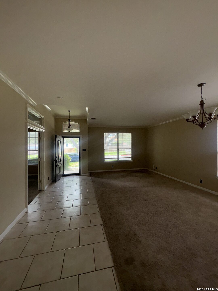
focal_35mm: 14
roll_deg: +0.4
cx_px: 109
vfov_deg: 102.1
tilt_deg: +0.3
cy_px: 146
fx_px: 118
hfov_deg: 85.7
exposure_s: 1/122
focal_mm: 2.22
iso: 50
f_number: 2.2
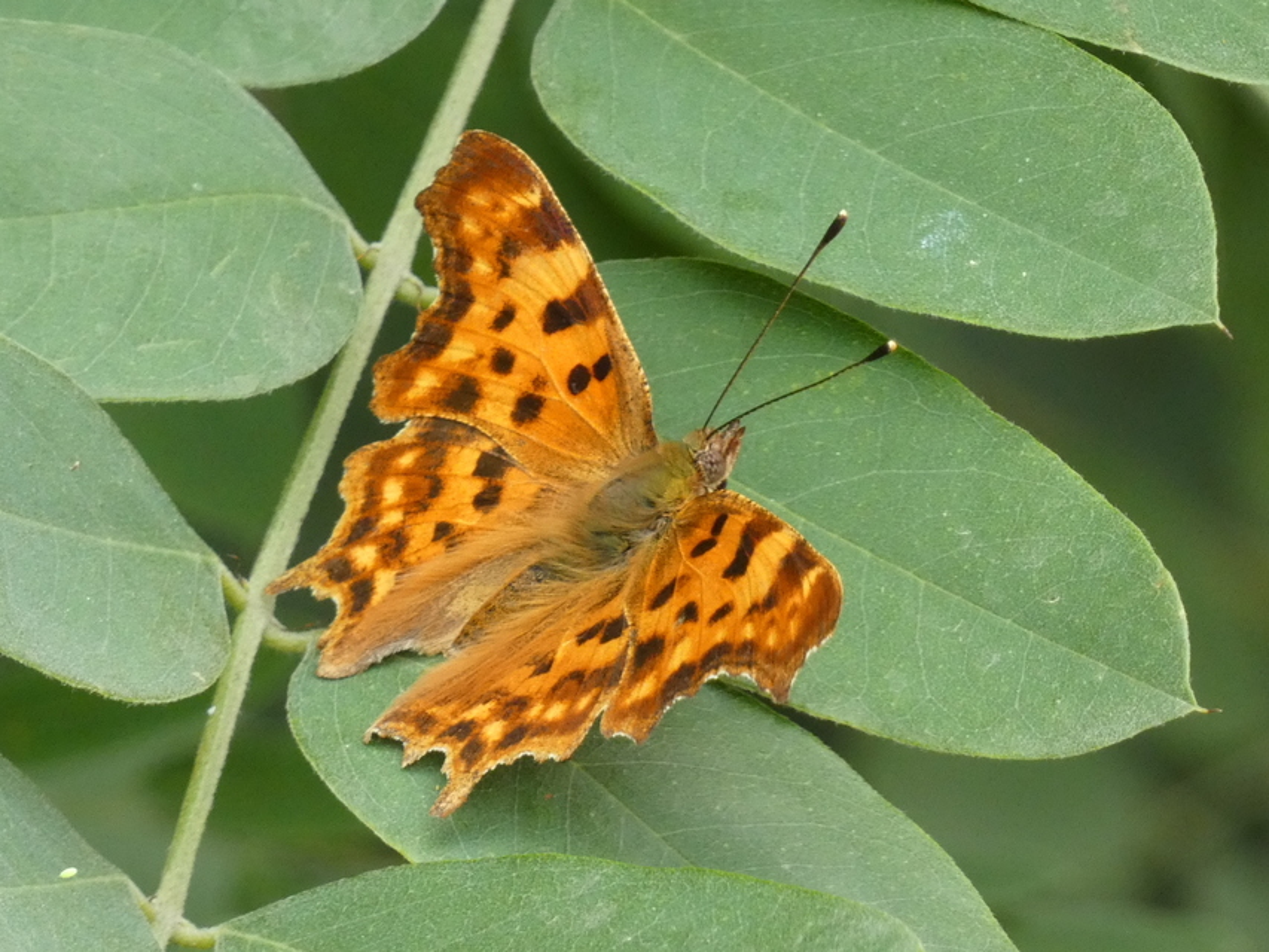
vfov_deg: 2.9
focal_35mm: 515
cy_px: 476
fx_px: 18882
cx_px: 634
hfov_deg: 3.8
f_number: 5.6
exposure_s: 1/100
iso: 500
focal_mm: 92.3
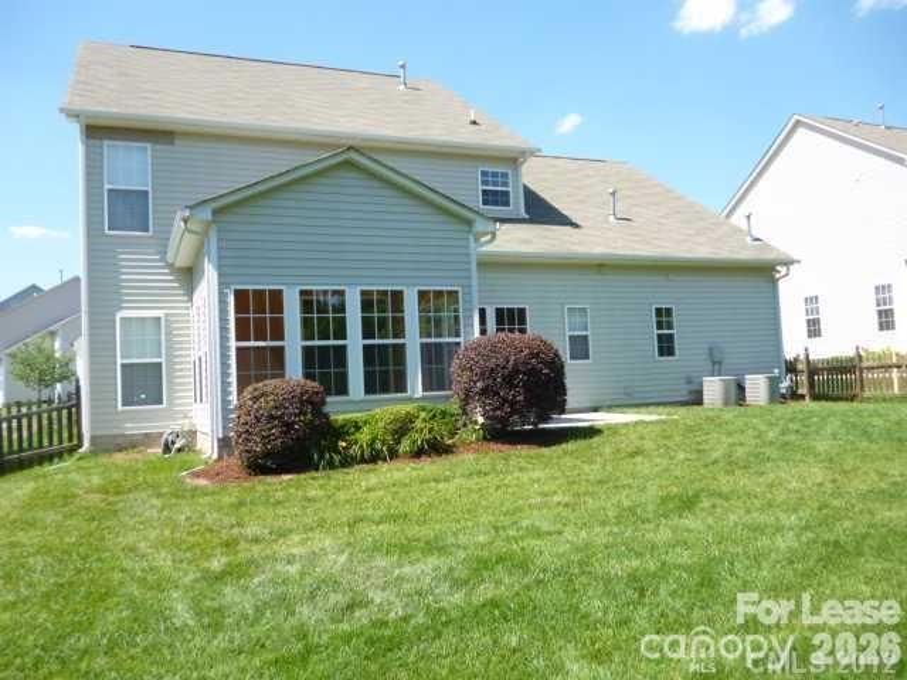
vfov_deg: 49.7
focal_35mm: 28
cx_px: 454
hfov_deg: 63.4
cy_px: 340
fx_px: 734
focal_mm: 5
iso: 100
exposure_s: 1/500
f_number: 3.1
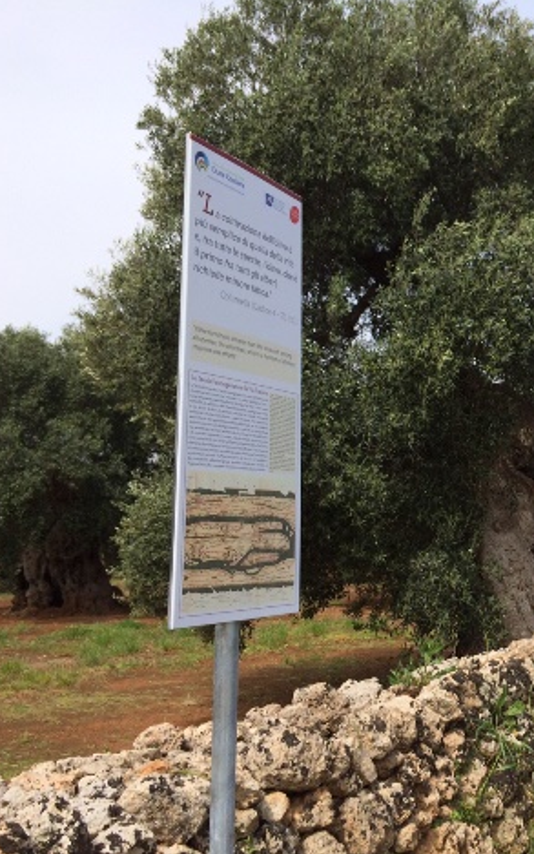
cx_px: 561
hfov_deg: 28.3
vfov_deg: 47.2
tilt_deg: +5.2
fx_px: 977
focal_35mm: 42
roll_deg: -0.1
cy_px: 434
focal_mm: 4.15
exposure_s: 1/1642
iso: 32
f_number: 2.2
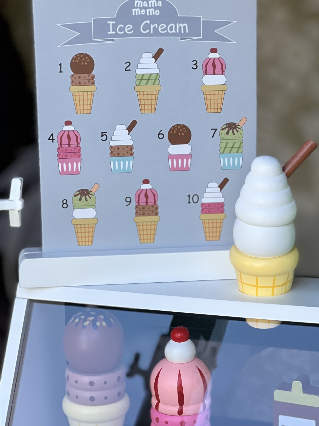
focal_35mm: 124
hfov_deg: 11.9
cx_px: 204
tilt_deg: -14.2
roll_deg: +1.0
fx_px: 1524
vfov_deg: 15.9
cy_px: 249
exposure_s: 1/121
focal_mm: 9
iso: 50
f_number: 2.8
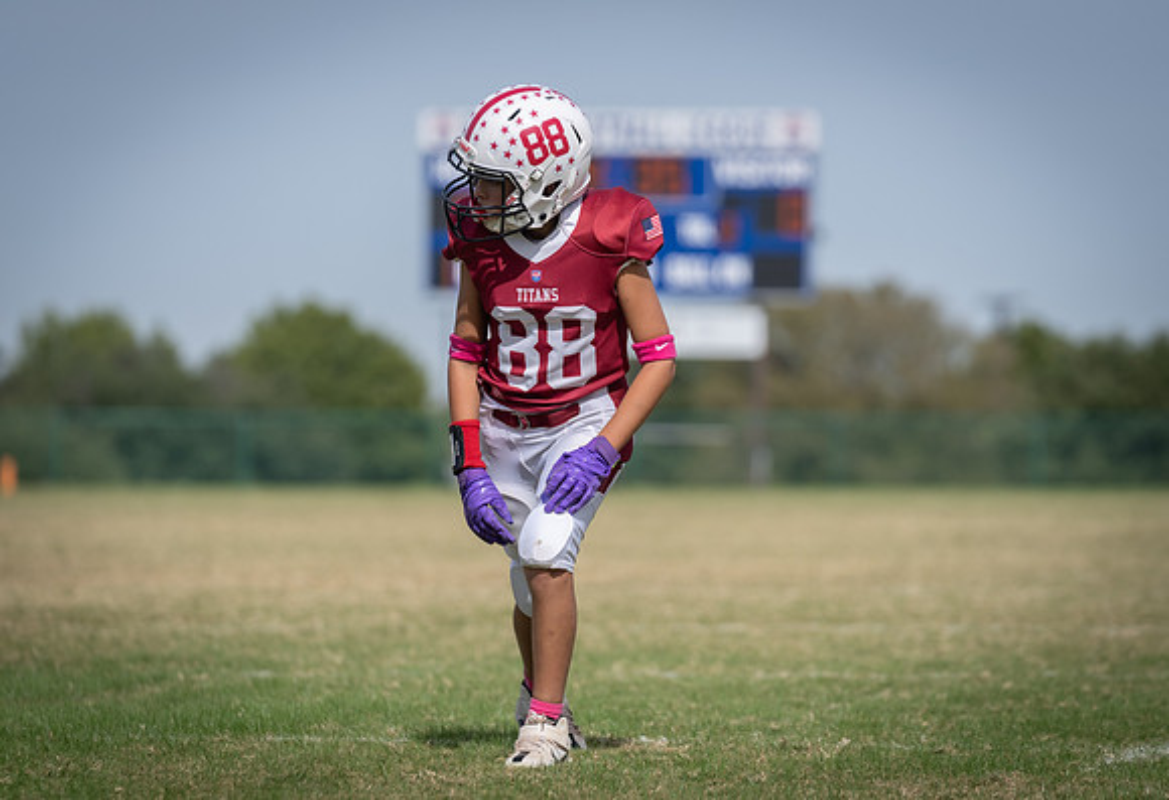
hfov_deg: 8.3
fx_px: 8014
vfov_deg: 5.7
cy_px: 371
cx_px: 550
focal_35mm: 245
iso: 100
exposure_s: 1/2000
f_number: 3.5
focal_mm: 200
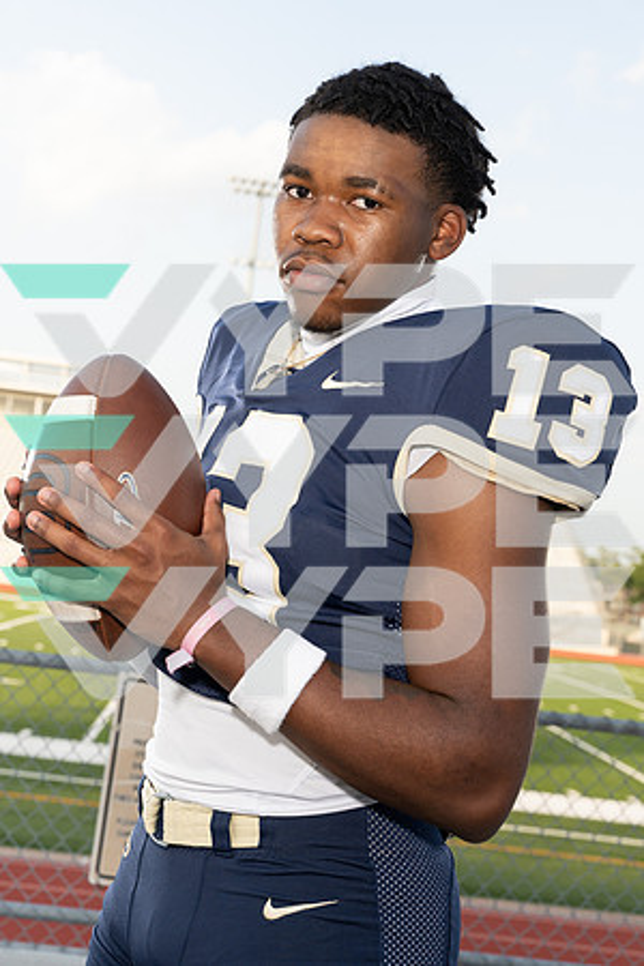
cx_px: 322
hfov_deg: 22.3
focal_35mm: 61
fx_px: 1637
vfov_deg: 32.9
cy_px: 483
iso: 400
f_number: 8
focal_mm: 61
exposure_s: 1/250
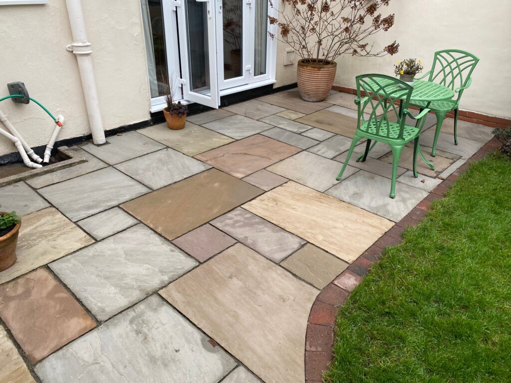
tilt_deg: -29.3
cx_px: 256
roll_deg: -0.5
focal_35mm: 26
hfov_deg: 67.3
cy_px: 192
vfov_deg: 53.1
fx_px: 384
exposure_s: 1/115
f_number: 1.8
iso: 125
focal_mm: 4.25
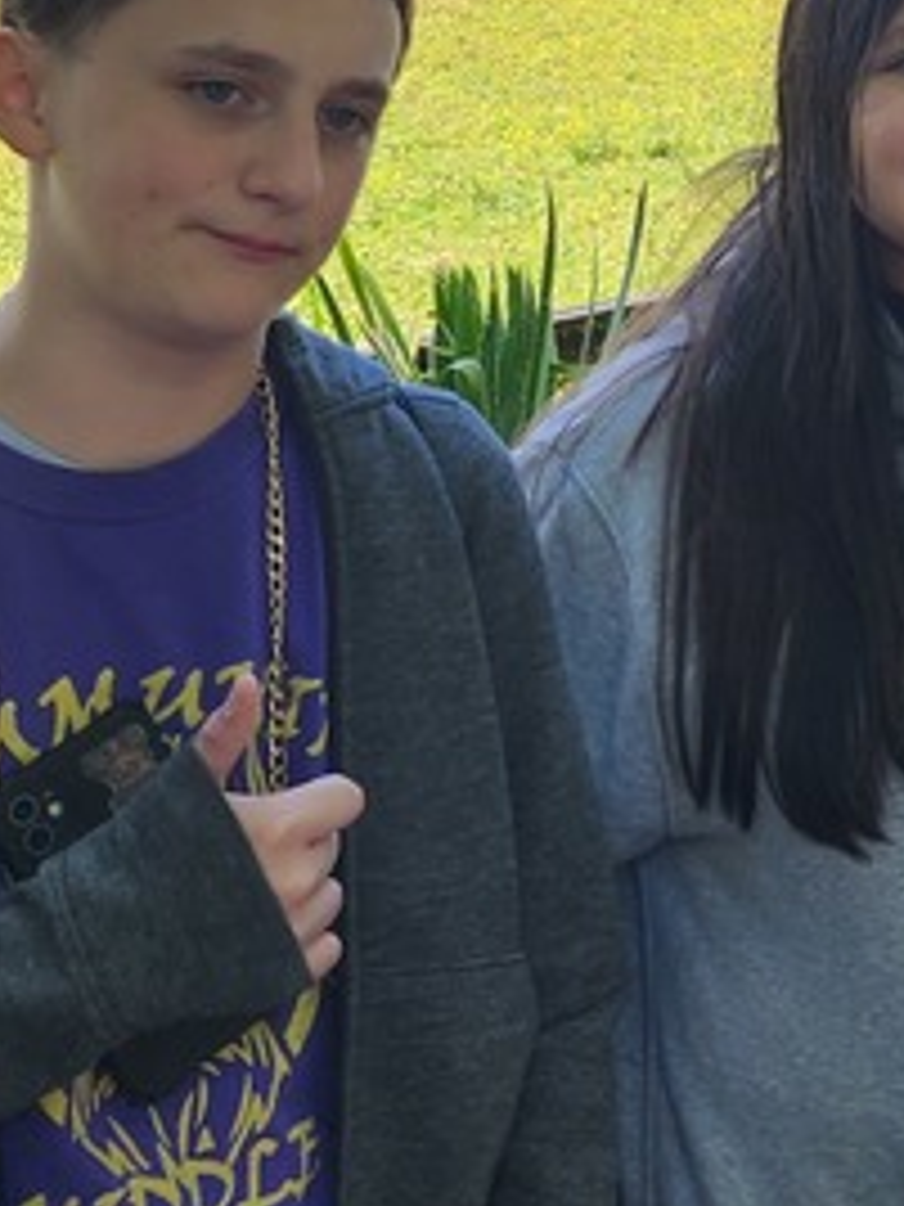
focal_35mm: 88
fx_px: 3064
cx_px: 1214
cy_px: -112
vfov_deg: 21.2
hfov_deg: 15.8
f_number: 1.8
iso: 20
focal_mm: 6.4
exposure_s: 1/180
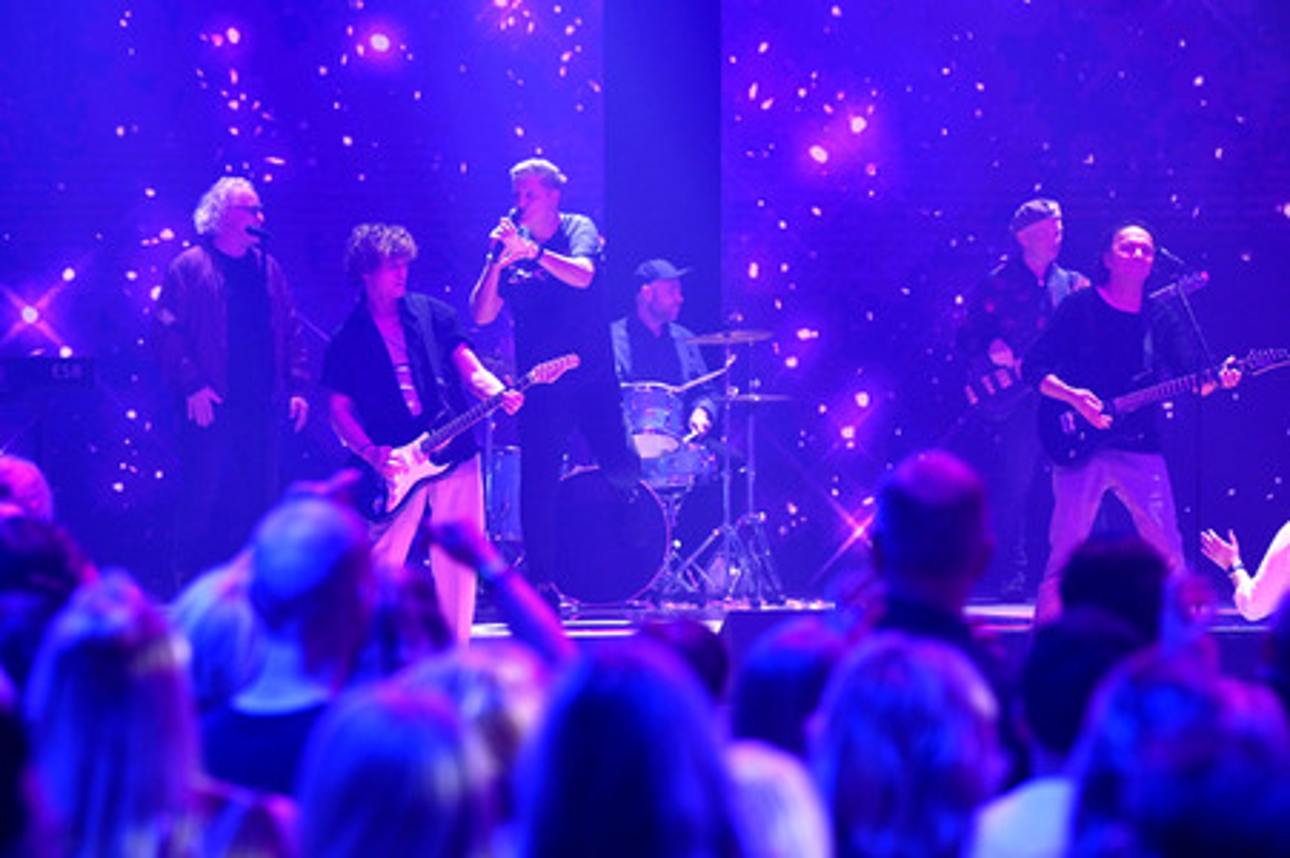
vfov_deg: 6.9
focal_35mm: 200
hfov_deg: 10.3
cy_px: 429
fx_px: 7161
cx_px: 645
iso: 5000
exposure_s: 1/250
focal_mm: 200
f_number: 5.6
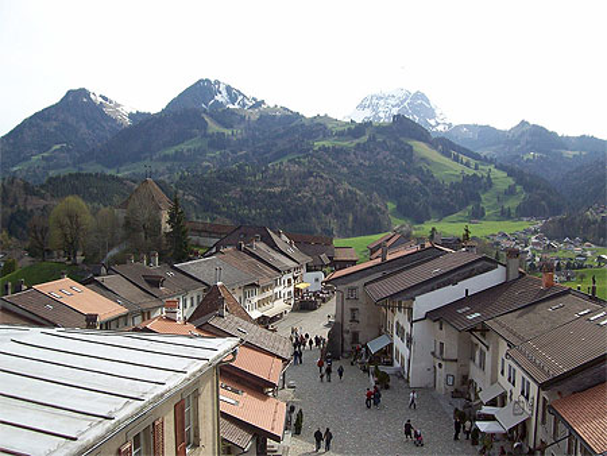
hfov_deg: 51.3
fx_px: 632
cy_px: 228
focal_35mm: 36
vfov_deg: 39.7
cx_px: 304
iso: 80
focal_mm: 6
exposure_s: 1/330
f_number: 4.8
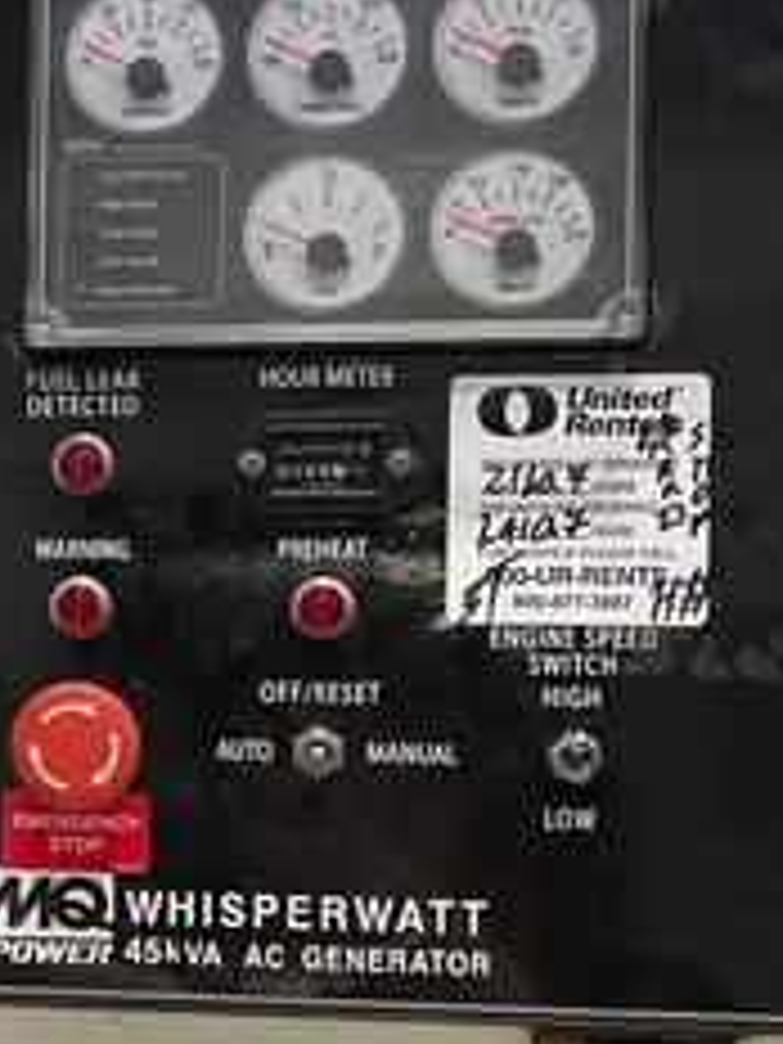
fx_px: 2473
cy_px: 704
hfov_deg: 17.2
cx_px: -153
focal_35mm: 82
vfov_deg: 23.7
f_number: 1.6
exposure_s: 1/60
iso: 320
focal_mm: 5.1
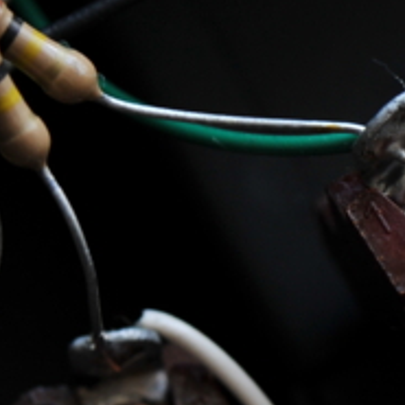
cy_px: 539
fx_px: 5096
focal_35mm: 385
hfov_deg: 4.5
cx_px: 282
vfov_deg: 4.5
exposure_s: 1/20
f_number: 9
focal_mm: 105
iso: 800
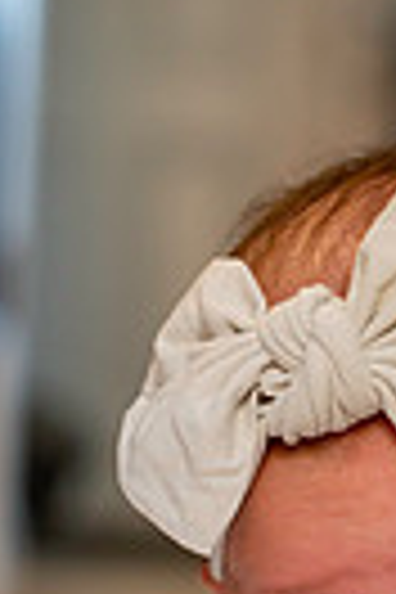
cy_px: 414
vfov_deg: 12.1
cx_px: 443
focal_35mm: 170
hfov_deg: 8.0
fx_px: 2805
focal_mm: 50
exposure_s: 1/100
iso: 1000
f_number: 3.2
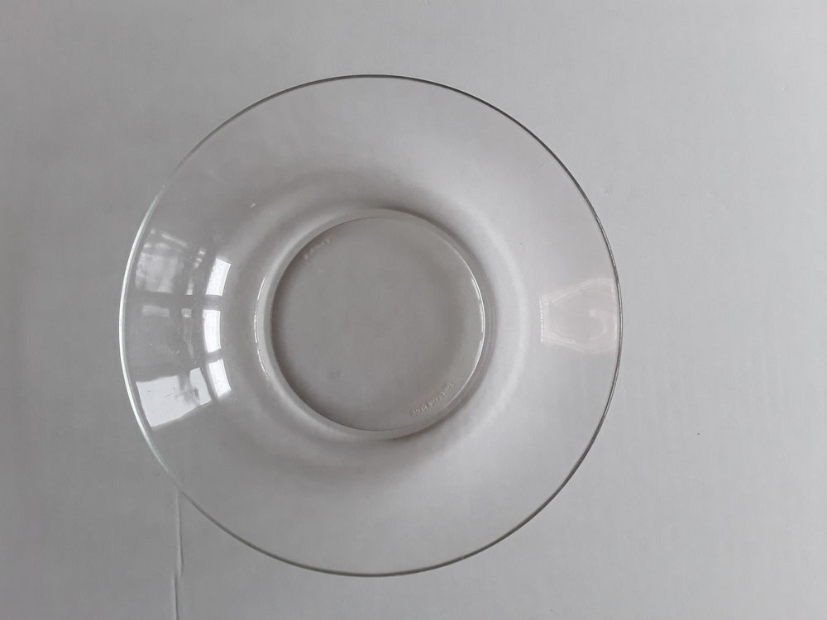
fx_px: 645
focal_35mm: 27
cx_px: 414
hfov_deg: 65.3
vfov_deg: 51.4
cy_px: 310
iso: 64
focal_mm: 2.91
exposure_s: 1/50
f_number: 1.9
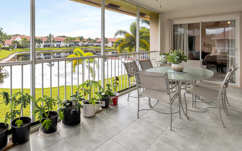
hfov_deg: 81.2
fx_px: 138
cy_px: 45
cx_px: 96
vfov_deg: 55.5
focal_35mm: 21
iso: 500
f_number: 8
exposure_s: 1/800
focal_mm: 10
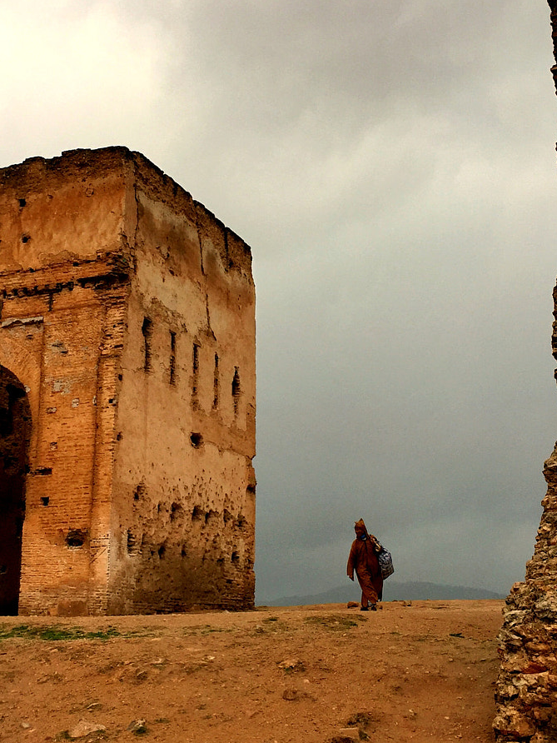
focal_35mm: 52
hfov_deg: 28.0
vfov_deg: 36.8
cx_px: 246
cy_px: 368
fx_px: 1116
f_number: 2.2
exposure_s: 1/2475
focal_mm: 4.15
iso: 32
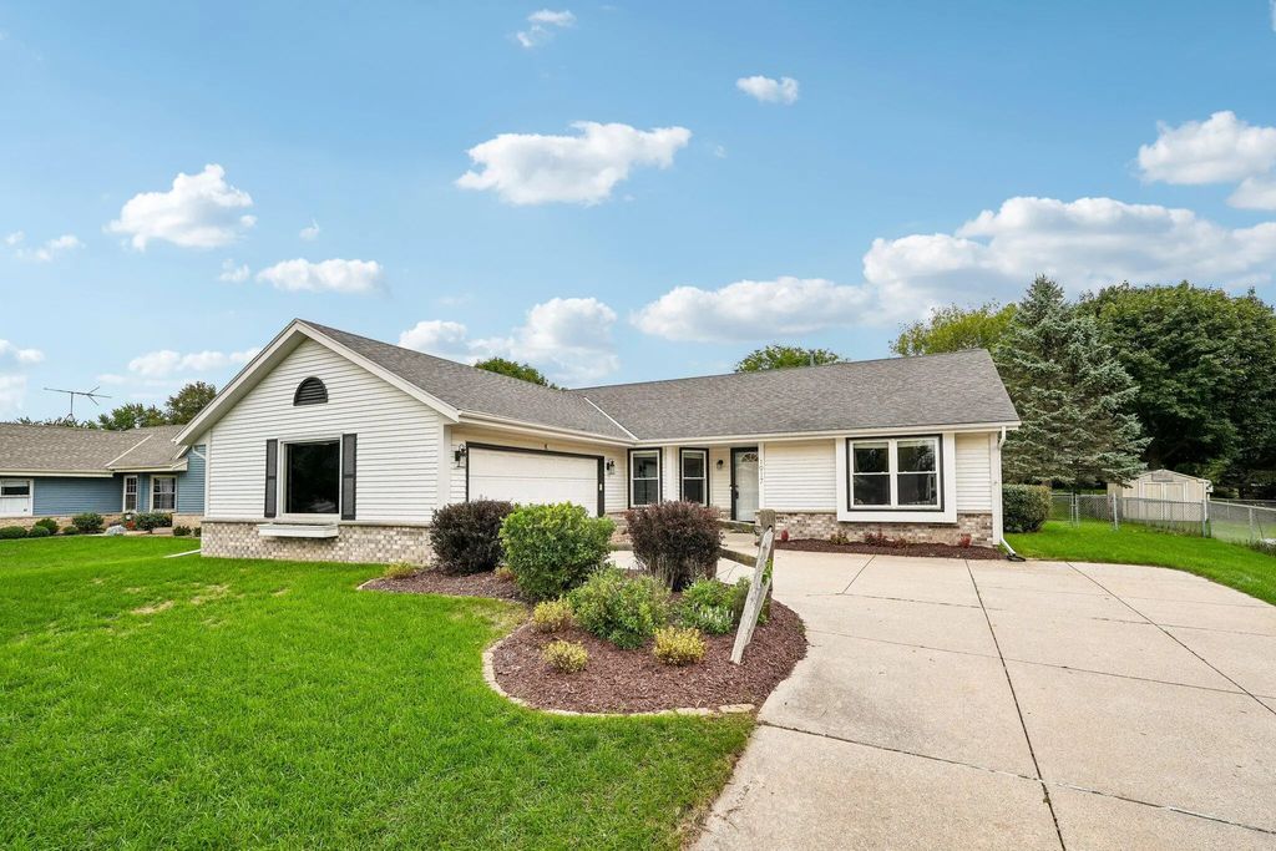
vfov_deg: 72.1
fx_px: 585
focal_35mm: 16
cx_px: 638
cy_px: 426
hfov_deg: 95.0
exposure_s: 1/200
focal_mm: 16.5
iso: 100
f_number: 5.6
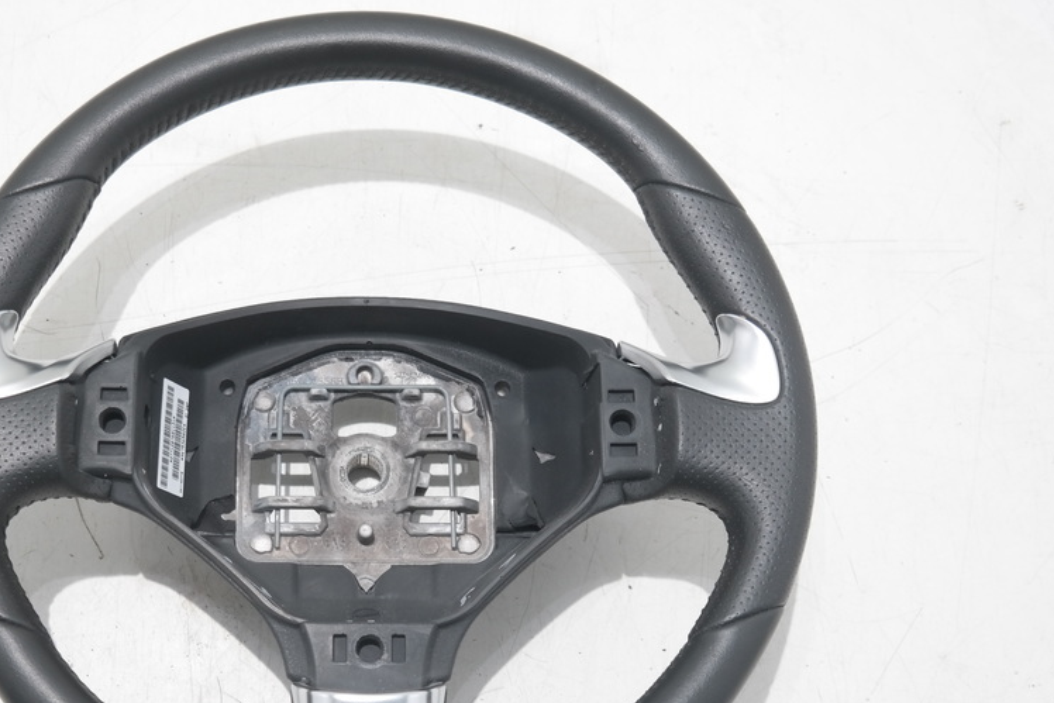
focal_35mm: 52
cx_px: 373
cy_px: 423
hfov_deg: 37.9
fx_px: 1523
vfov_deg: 25.9
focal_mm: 25
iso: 400
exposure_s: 1/100
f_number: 4
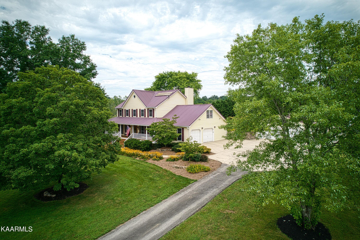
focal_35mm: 22
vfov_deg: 57.2
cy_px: 120
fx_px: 220
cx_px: 180
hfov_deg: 78.6
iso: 100
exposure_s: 1/125
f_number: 2.8
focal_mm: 8.4
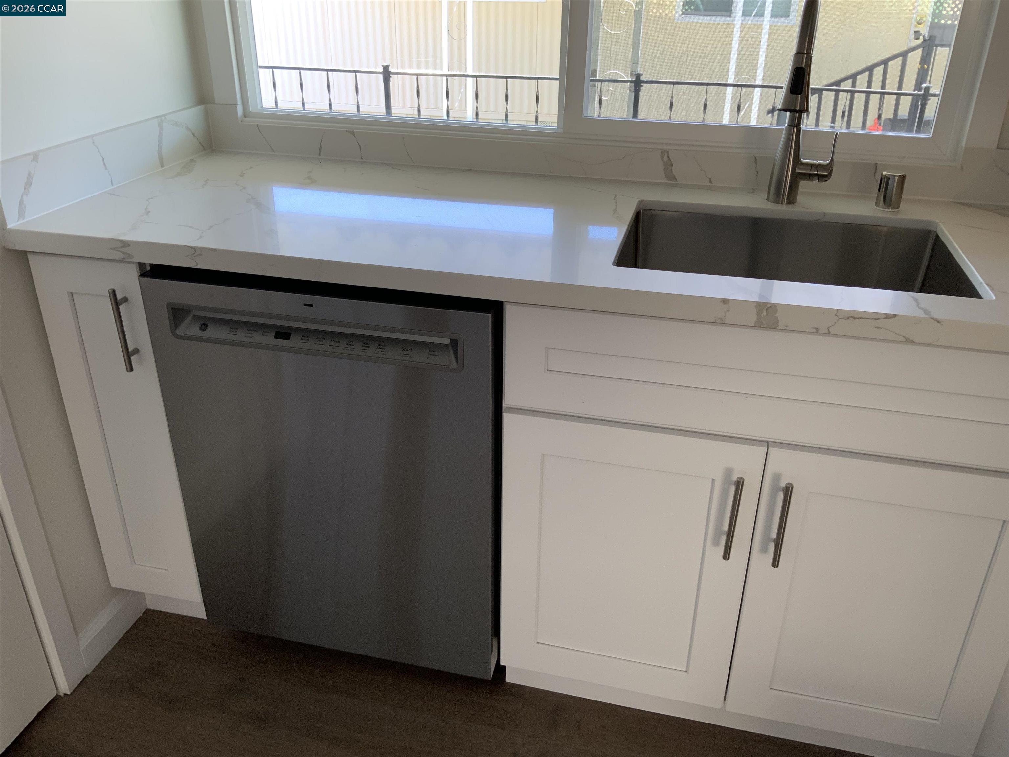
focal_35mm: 29
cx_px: 504
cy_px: 378
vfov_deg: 48.2
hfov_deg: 61.7
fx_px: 845
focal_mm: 3
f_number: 1.8
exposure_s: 1/120
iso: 64
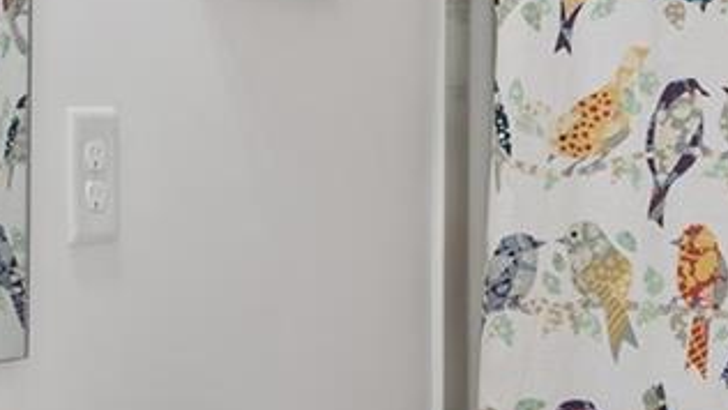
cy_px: 174
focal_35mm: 95
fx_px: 1834
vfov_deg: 12.8
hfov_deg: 20.8
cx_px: -164
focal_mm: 14
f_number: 4
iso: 100
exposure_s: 1/2.5
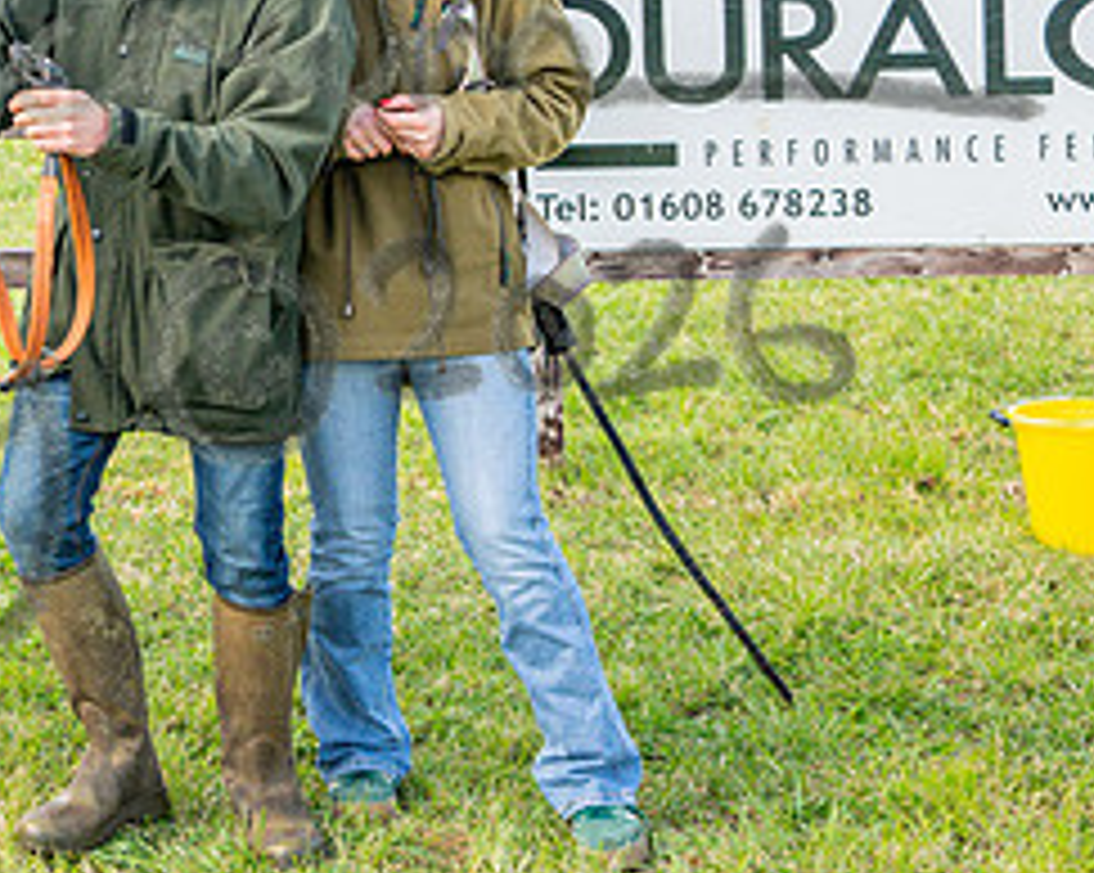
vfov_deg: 12.8
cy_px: -84
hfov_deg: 15.5
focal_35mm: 118
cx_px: -315
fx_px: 3818
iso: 400
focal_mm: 39
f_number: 4.5
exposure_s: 1/800
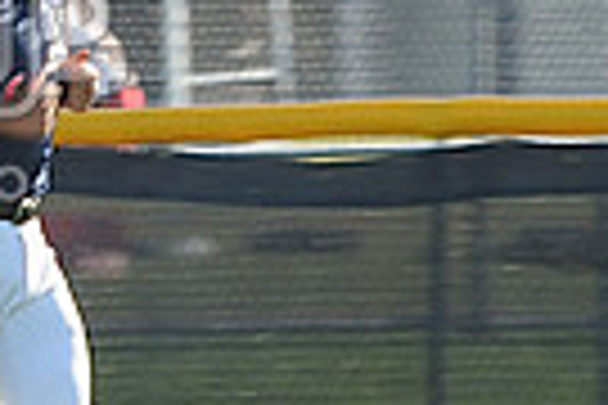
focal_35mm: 1929
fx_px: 32576
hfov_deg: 1.1
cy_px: 16
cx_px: -455
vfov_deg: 0.7
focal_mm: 300
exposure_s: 1/80
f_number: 11
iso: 200
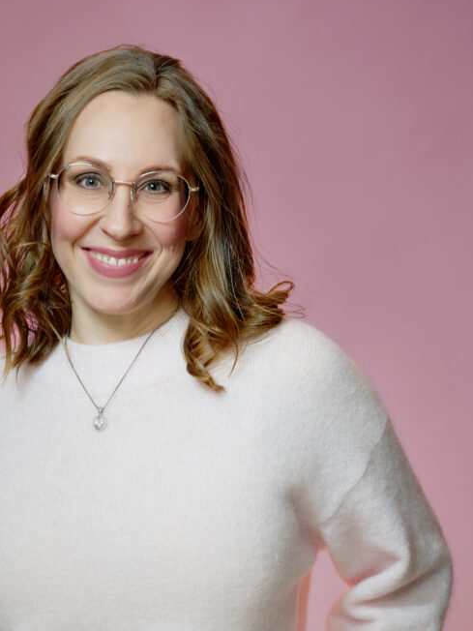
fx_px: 2259
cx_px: 123
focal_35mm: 124
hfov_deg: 11.9
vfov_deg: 15.8
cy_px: 468
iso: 800
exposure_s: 1/80
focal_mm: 100
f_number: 9
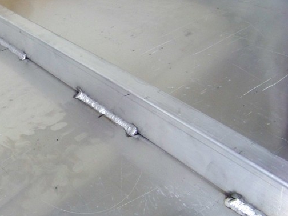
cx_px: 93
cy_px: 131
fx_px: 416
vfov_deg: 29.0
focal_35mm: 50
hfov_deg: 37.7
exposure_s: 1/30
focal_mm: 5.85
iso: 400
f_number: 2.8
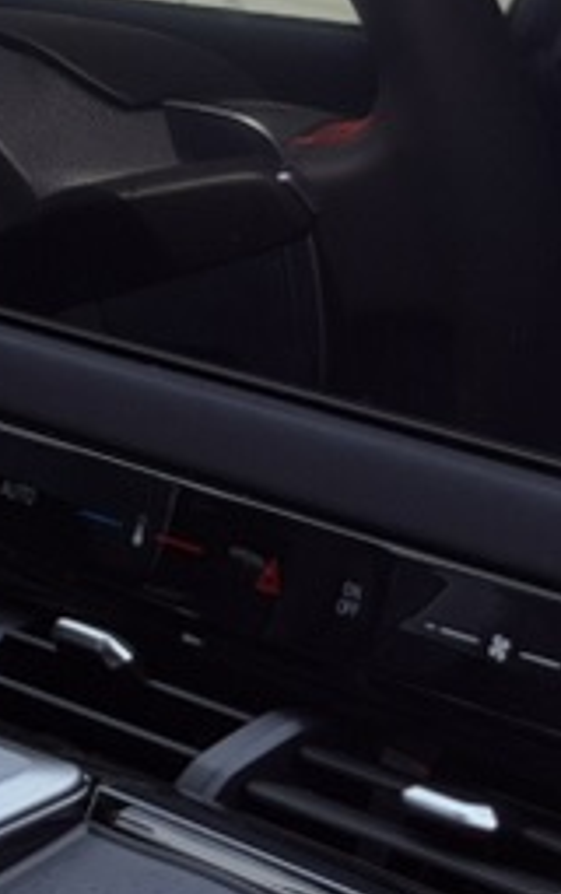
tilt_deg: -13.0
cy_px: 242
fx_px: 4976
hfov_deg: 6.3
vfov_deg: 10.2
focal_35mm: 204
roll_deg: +1.6
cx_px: -557
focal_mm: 6.76
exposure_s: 1/1116
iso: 64
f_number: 1.78
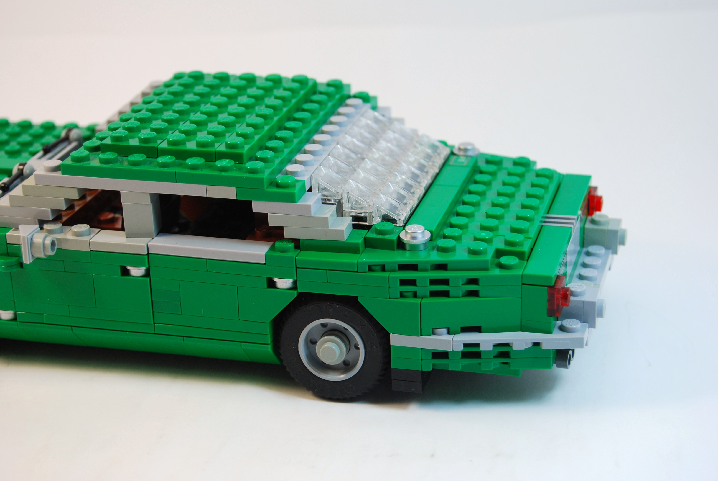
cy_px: 240
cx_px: 359
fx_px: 1647
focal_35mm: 82
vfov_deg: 16.6
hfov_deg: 24.6
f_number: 5.6
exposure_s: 1/80
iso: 200
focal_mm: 55
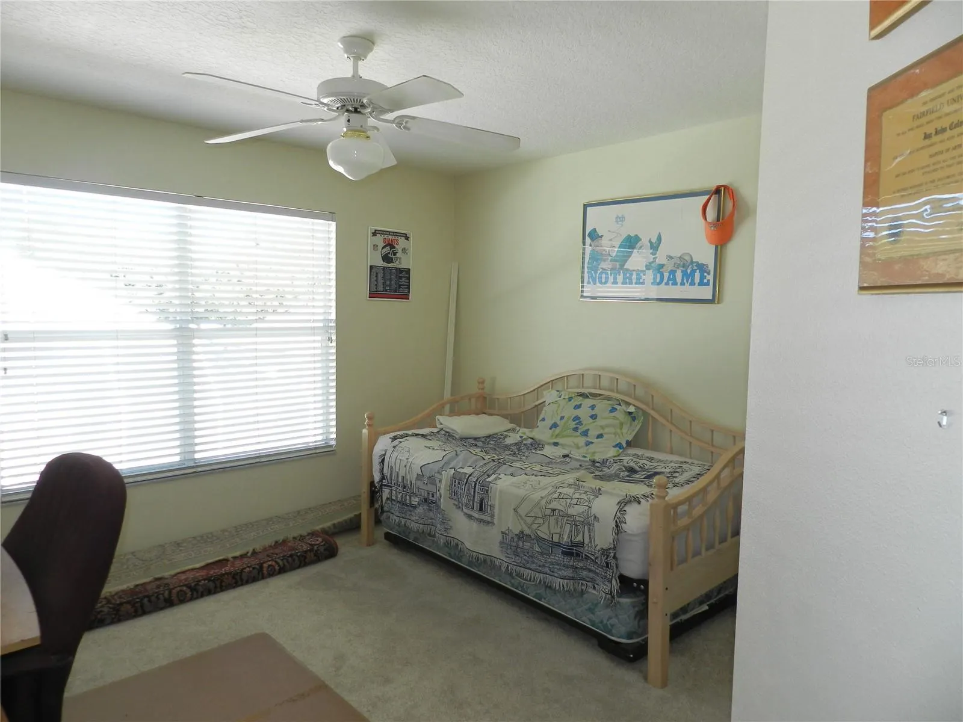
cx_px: 482
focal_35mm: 23
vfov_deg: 58.9
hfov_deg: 73.9
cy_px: 361
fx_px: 640
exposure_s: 1/60
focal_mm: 4
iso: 160
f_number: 3.4
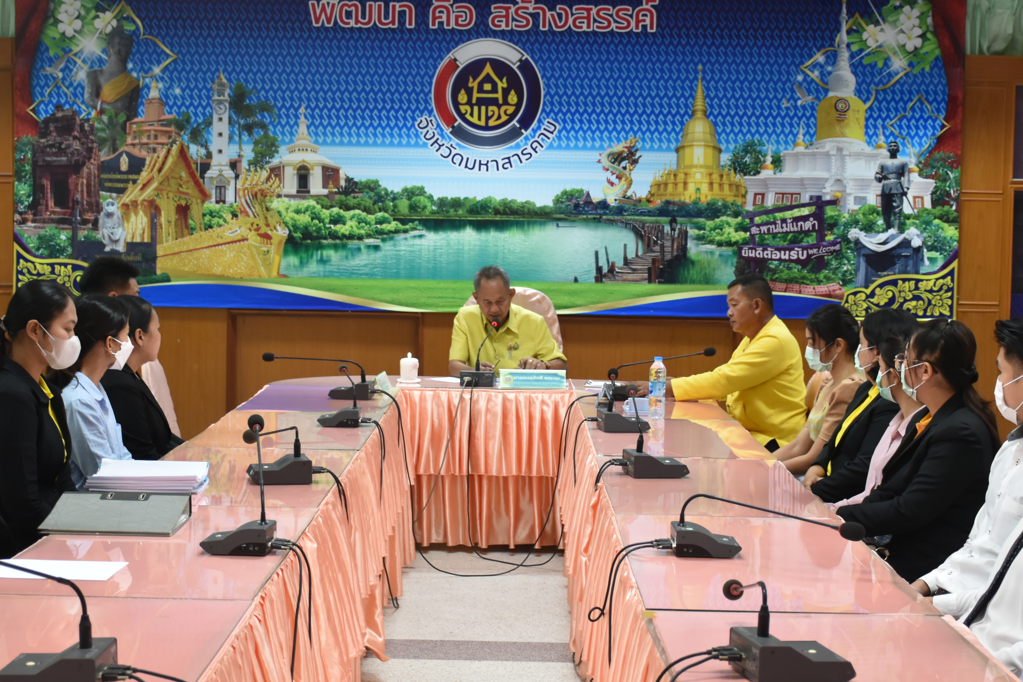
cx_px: 495
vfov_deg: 21.2
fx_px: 1819
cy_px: 322
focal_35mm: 64
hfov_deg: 31.4
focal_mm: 34
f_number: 4.2
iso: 800
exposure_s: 1/50
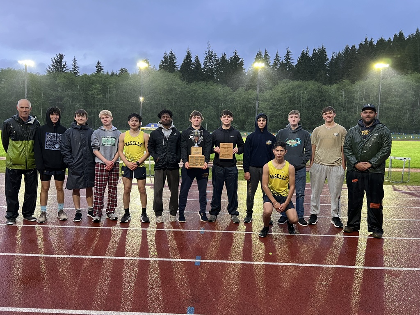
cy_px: 158
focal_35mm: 26
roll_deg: -1.4
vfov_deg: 53.1
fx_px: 315
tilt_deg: -4.8
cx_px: 210
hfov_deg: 67.3
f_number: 1.5
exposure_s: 1/60
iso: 320
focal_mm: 5.7
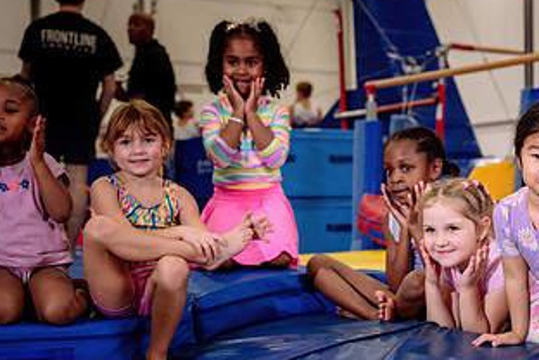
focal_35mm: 80
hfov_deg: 24.9
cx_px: 439
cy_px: 254
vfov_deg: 17.0
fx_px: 1198
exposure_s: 1/400
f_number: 3.5
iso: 1600
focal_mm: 43
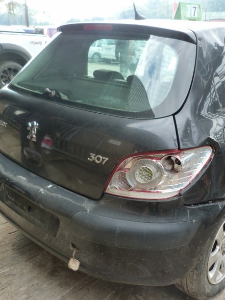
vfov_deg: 54.0
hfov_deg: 40.1
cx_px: 181
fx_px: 295
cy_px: 152
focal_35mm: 34
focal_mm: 4.5
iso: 125
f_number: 2.8
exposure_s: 1/80
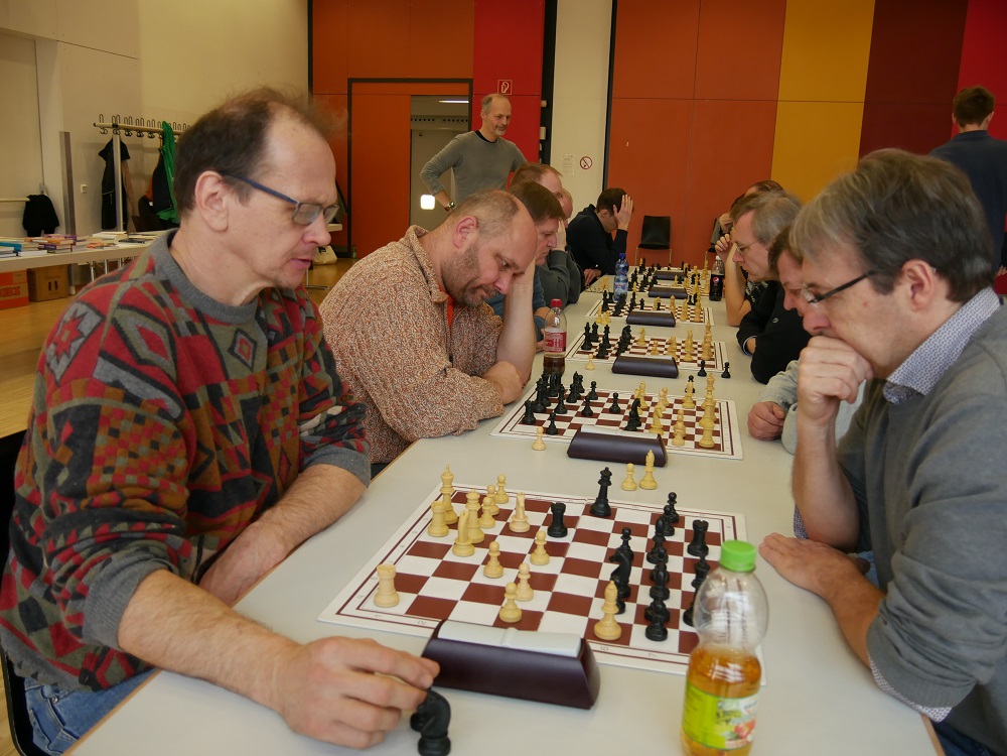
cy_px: 378
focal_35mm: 30
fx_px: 873
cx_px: 504
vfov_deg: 46.8
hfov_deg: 60.0
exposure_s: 1/160
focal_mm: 15
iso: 640
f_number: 3.6
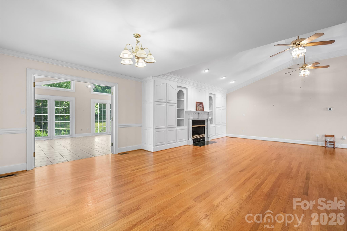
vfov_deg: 77.3
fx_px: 145
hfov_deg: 100.4
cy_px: 116
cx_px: 174
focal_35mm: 15
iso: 400
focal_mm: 15
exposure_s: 1/10
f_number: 8
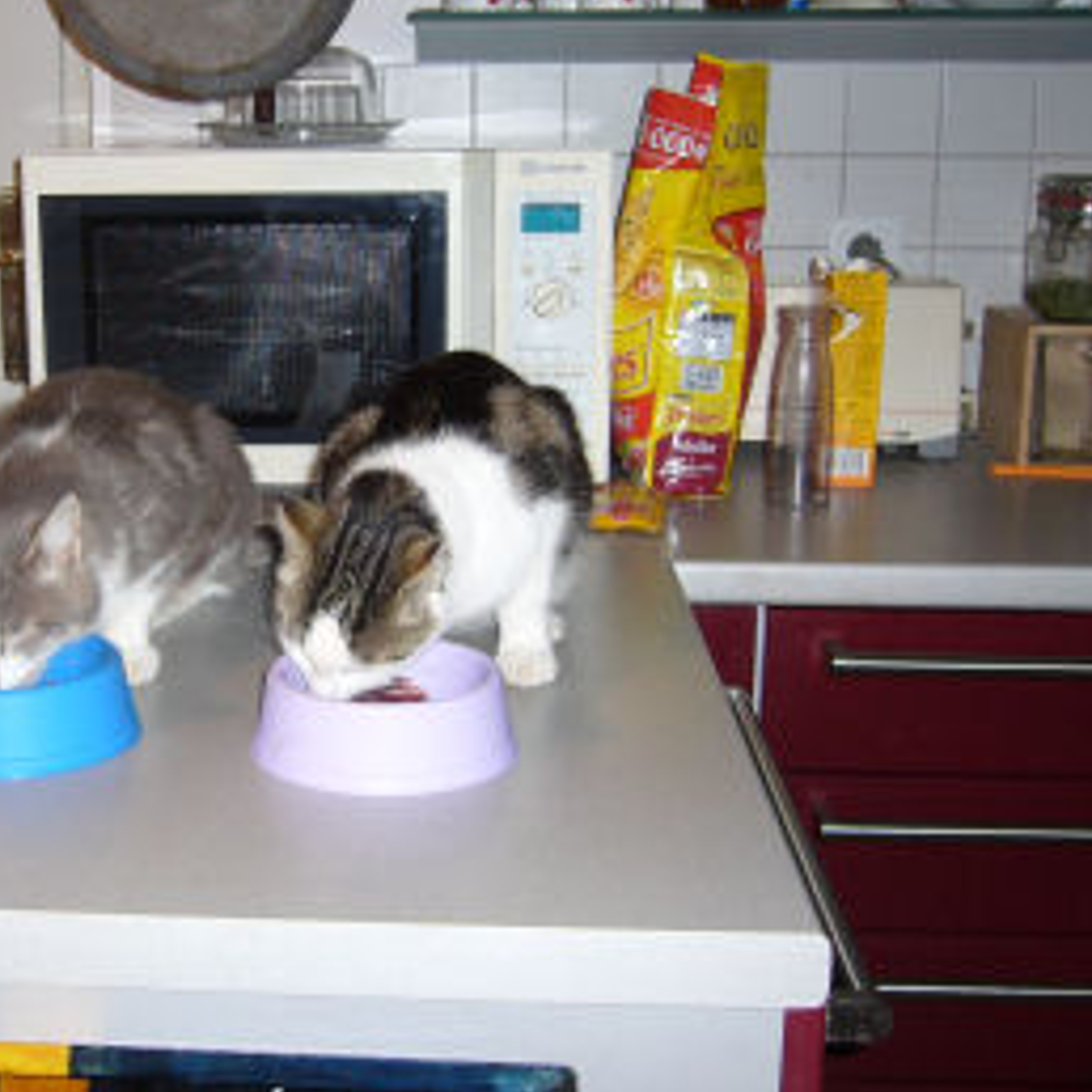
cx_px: 284
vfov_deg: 35.3
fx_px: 1713
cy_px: 478
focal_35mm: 48
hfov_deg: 34.7
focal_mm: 5.8
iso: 100
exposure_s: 1/30
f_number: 2.8
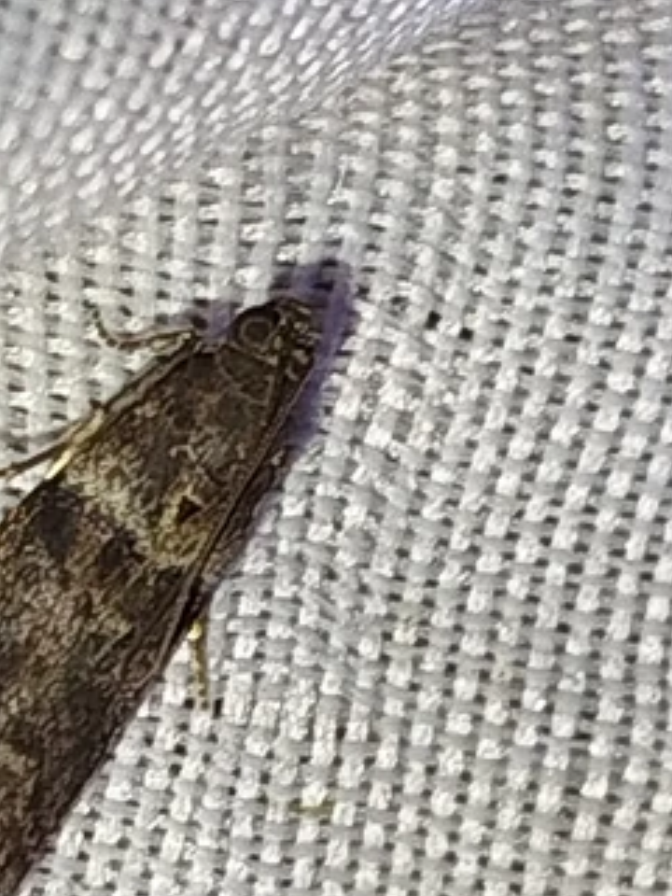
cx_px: 232
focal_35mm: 244
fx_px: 6316
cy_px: 602
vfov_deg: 8.1
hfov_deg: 6.1
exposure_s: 1/50
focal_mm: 5.31
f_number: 1.7
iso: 80
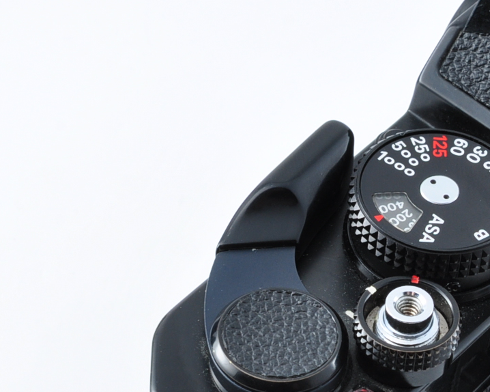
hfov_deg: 11.3
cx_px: 532
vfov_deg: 9.2
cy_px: 298
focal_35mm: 168
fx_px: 2436
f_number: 16
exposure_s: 1/200
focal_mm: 40
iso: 200
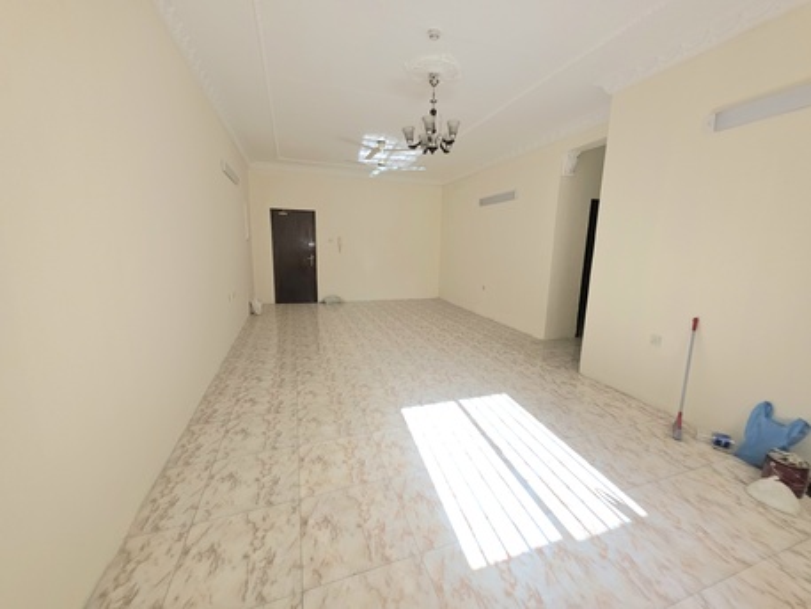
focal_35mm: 13
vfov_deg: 89.9
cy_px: 304
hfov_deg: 106.2
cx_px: 406
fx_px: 305
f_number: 1.9
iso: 25
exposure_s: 1/50.3
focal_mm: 2.2
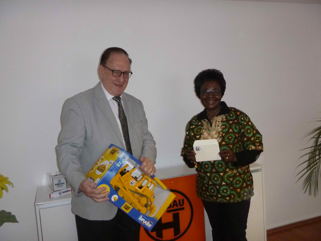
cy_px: 120
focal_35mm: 36
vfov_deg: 39.7
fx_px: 334
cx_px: 160
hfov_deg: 51.4
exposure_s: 1/60
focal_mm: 6.4
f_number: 4.4
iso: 400
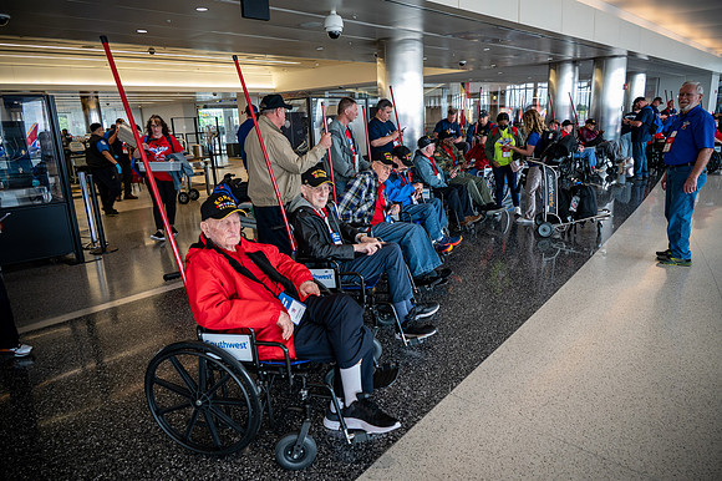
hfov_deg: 73.8
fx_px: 481
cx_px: 361
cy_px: 240
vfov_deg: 53.1
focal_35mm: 24
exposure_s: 1/80
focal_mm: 24
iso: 450
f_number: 4
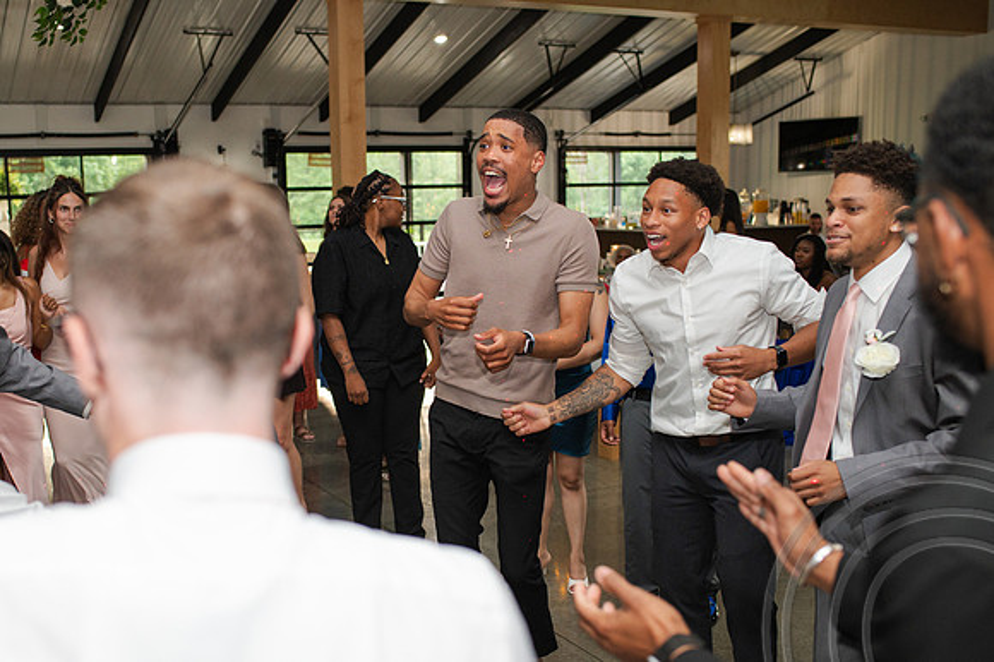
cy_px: 390
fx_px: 1138
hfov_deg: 47.0
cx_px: 408
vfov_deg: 32.3
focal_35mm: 41
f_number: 3.2
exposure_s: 1/200
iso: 800
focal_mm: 35
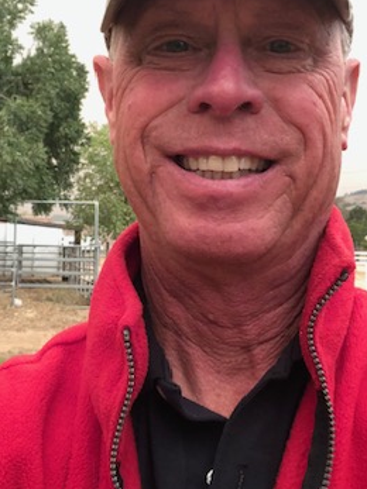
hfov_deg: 24.8
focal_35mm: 59
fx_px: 835
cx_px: 200
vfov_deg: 32.7
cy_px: 213
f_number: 2.2
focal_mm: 2.87
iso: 125
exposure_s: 1/60
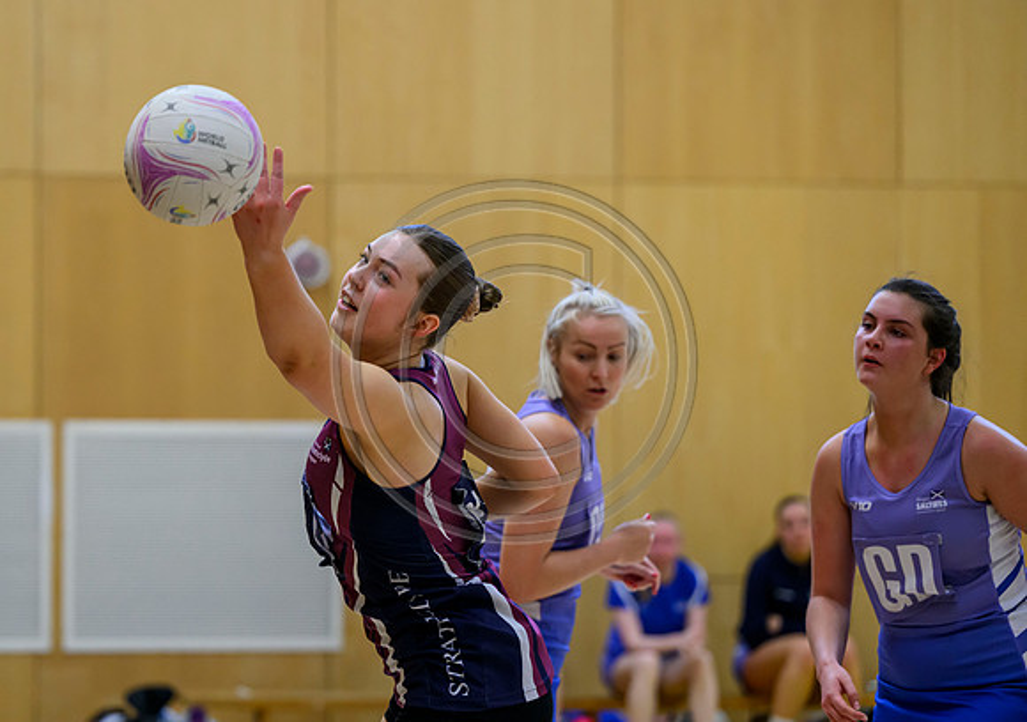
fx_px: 4560
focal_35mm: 157
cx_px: 374
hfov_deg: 12.8
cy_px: 288
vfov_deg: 9.1
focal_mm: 125
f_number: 3.2
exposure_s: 1/1250
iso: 3200
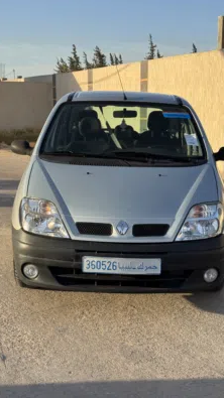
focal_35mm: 53
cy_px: 197
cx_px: 133
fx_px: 560
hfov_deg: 22.6
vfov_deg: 39.2
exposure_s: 1/2045
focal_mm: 6.76
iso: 64
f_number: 1.78
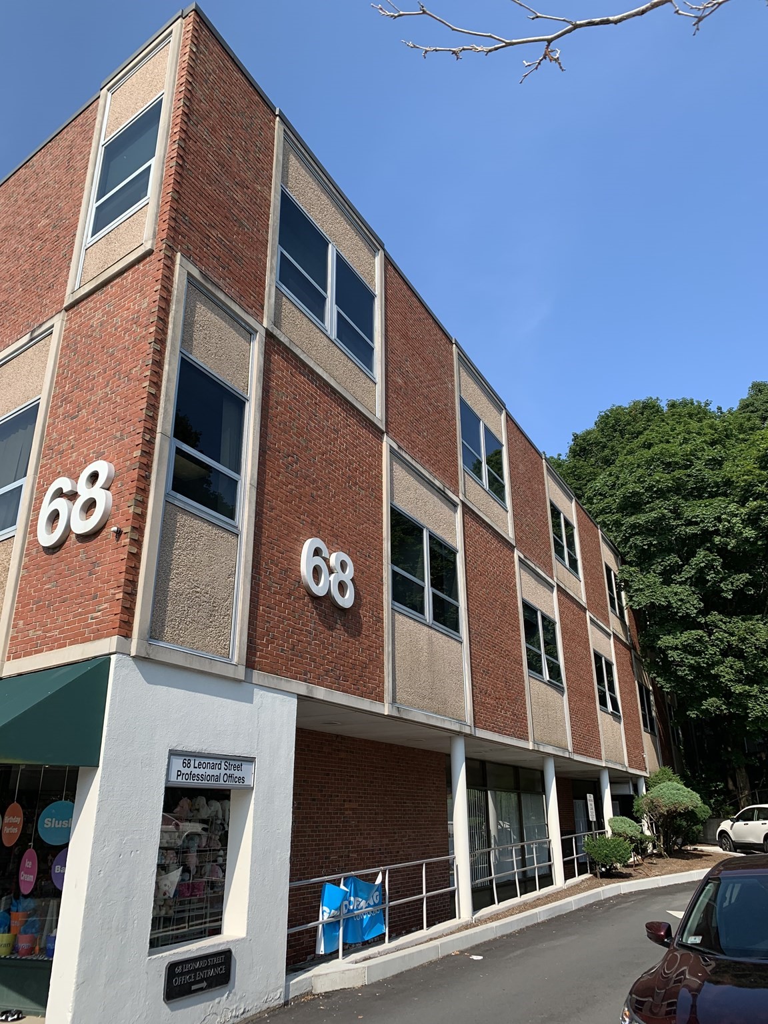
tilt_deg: +23.0
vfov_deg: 67.3
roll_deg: +0.8
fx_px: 769
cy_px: 512
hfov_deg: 53.1
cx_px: 384
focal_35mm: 26
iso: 25
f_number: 1.8
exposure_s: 1/1406
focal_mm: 4.25
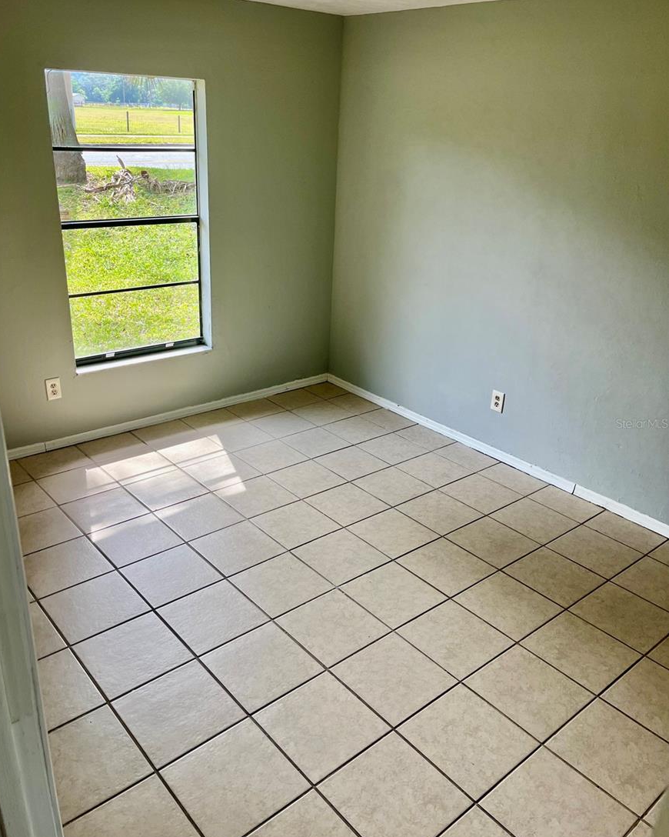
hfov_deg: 51.5
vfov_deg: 62.2
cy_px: 423
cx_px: 325
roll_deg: -2.1
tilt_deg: -22.3
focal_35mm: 28
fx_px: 693
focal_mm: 5.1
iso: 40
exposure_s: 1/190
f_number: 1.6
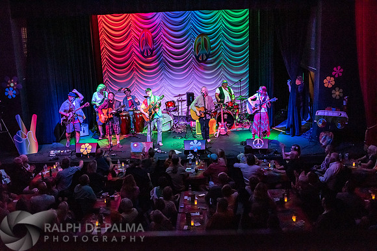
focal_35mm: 40
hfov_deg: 48.4
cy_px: 126
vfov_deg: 33.4
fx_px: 419
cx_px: 188
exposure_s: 1/160
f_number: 5.6
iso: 4000
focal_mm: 40
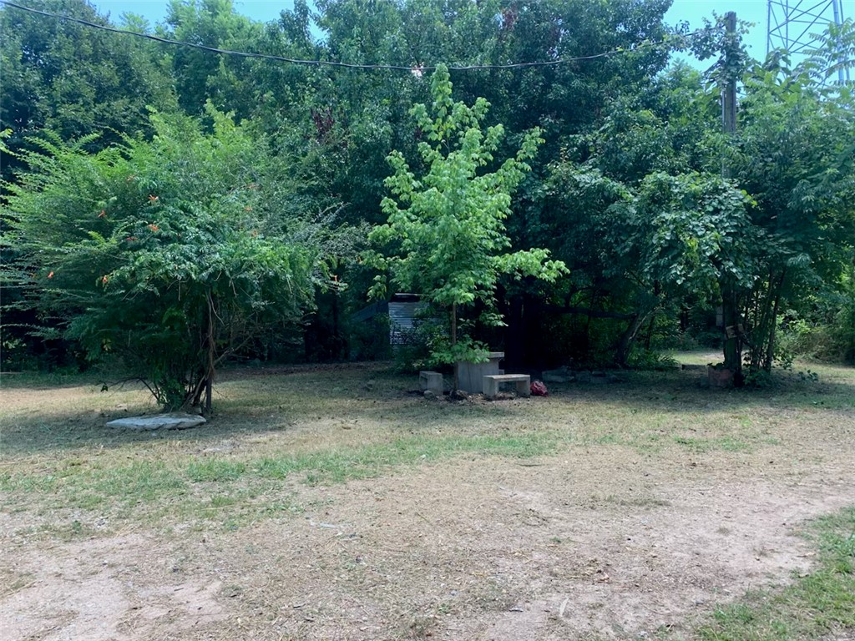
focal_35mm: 26
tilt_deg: -0.7
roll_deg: +1.0
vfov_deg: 53.1
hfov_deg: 67.3
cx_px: 428
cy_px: 320
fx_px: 642
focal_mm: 4.25
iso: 25
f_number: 1.8
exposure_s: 1/177
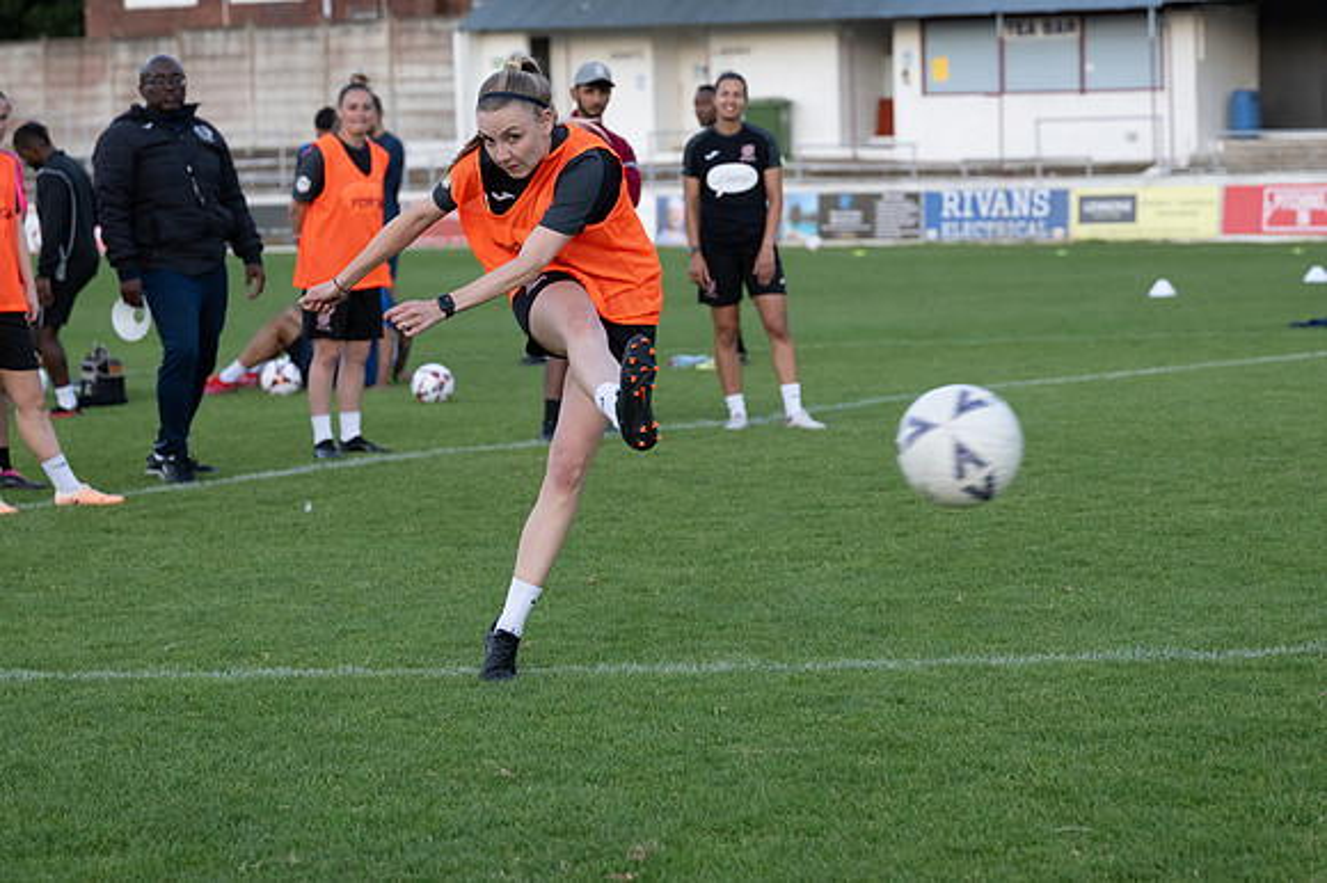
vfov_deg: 13.0
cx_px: 664
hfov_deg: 19.5
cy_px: 442
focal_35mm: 105
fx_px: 3868
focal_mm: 70
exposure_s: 1/640
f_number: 3.2
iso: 1000
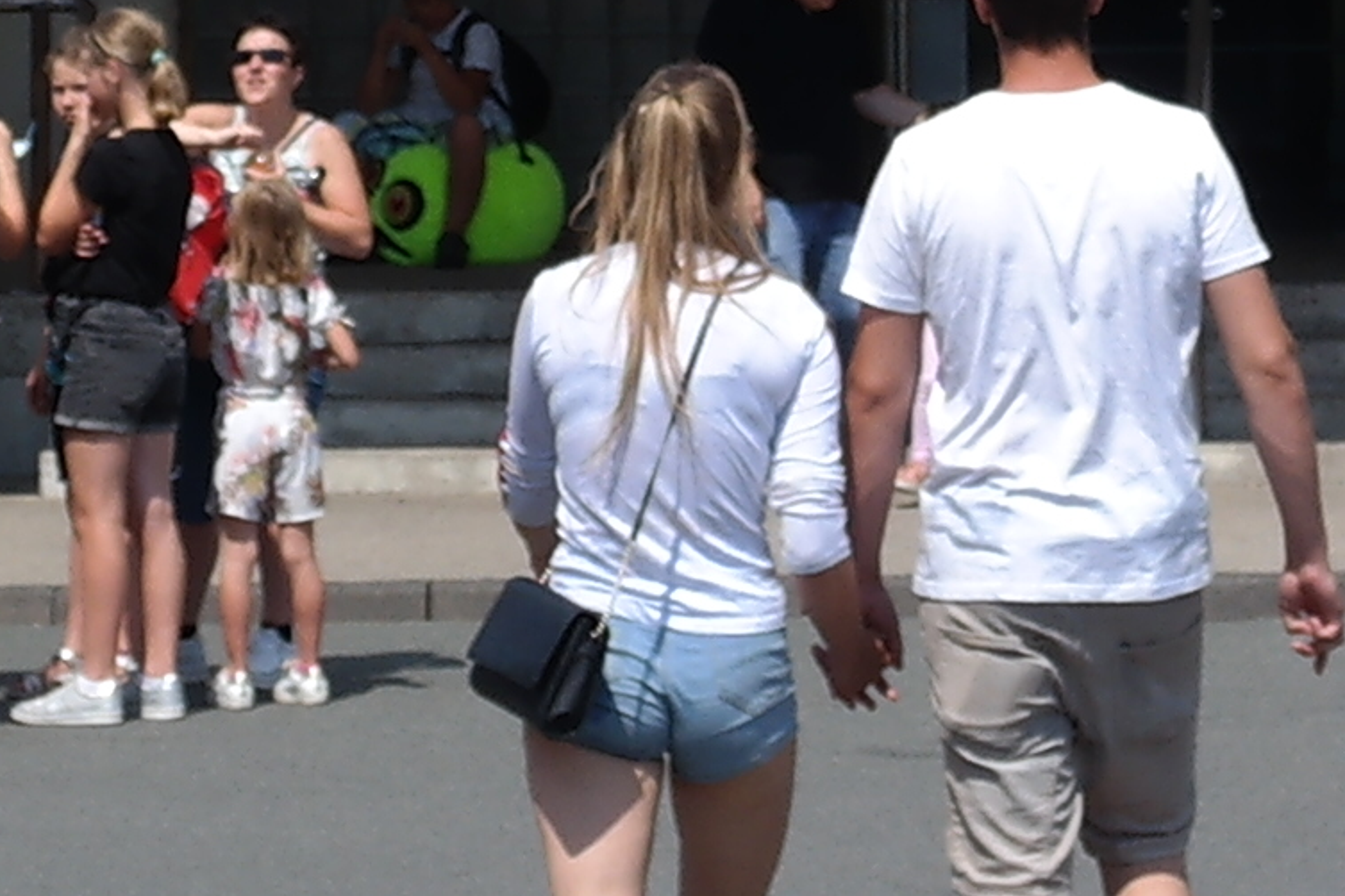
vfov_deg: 6.1
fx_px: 8144
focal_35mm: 218
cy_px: -1023
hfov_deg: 9.4
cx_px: 1156
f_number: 7.1
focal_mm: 20
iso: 100
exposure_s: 1/400
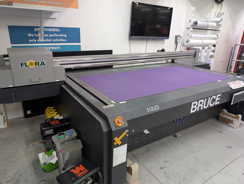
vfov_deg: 56.9
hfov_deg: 71.5
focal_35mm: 24
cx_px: 122
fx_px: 169
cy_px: 92
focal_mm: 6.9
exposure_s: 1/24
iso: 44
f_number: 1.68
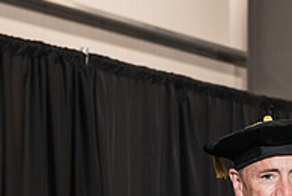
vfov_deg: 7.4
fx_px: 1503
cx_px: 357
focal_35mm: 185
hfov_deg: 10.9
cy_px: 265
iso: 2000
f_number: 5
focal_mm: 62
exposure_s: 1/125
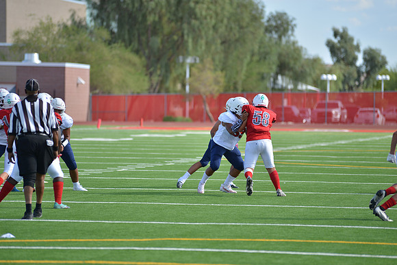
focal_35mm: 200
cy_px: 132
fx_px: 2206
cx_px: 198
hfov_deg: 10.3
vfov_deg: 6.9
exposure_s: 1/1600
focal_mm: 200
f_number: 2.8
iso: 160
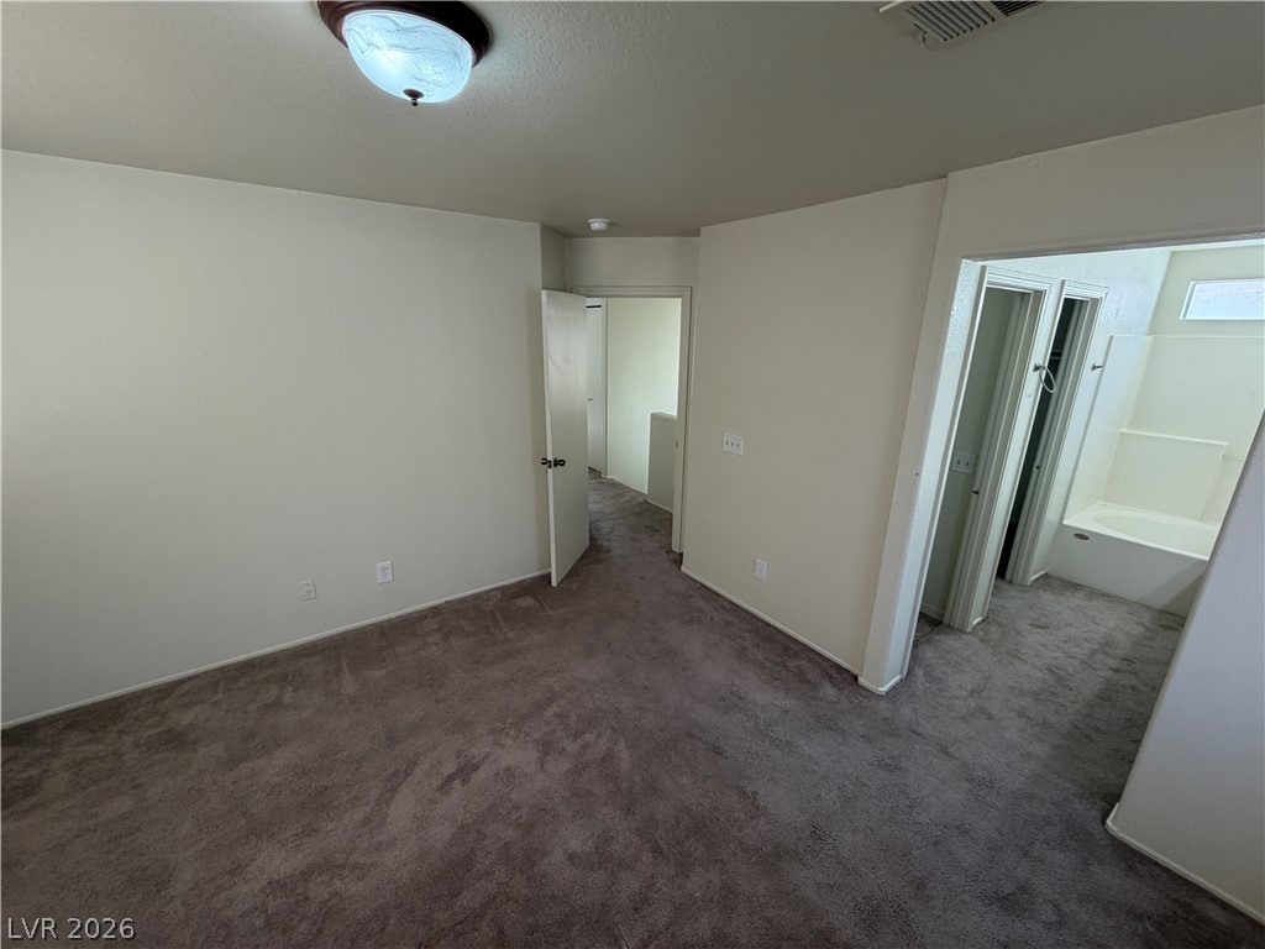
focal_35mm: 14
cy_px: 474
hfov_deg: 102.1
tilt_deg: -15.9
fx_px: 512
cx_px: 632
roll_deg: -1.8
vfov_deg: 85.7
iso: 125
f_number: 2.2
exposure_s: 1/120
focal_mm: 2.22
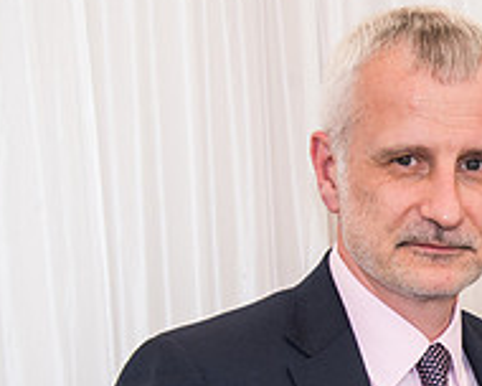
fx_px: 2482
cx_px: 676
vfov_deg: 8.8
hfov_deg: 10.8
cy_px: 452
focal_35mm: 174
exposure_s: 1/60
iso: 200
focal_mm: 52
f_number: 5
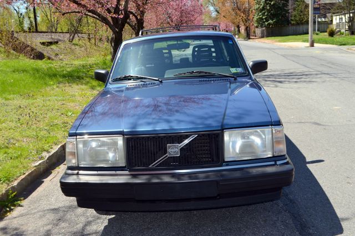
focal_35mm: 39
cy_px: 118
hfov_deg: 49.6
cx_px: 178
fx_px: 384
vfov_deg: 34.1
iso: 100
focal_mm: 26
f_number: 7.1
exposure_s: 1/200
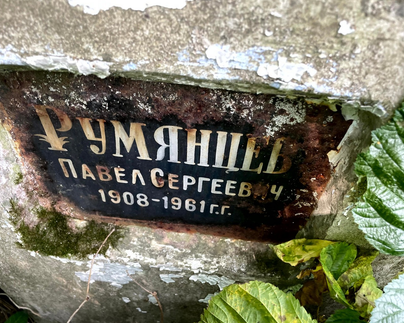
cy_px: 165
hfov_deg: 62.2
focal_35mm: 28
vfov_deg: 51.5
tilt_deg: -46.3
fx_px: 335
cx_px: 200
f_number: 1.6
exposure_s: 1/109
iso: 125
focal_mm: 4.2
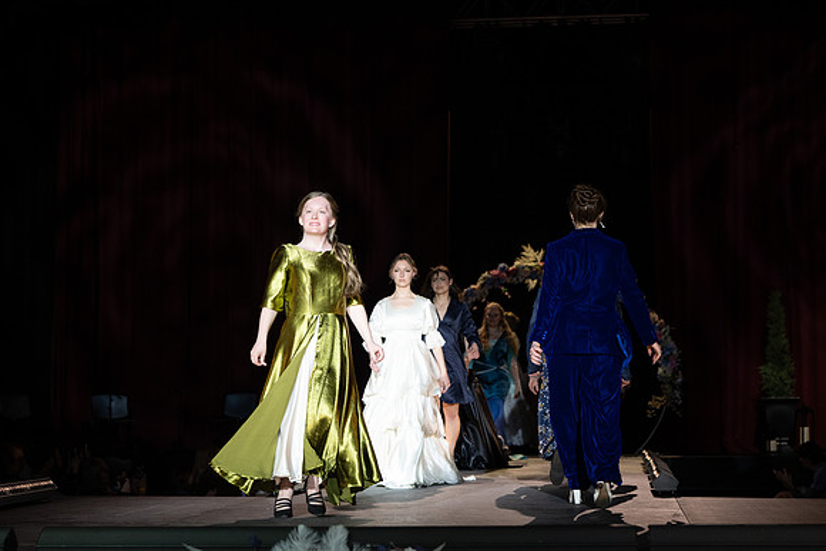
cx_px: 358
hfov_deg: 25.5
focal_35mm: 80
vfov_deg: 17.2
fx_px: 1825
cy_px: 311
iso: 800
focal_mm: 70
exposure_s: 1/640
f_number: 3.5
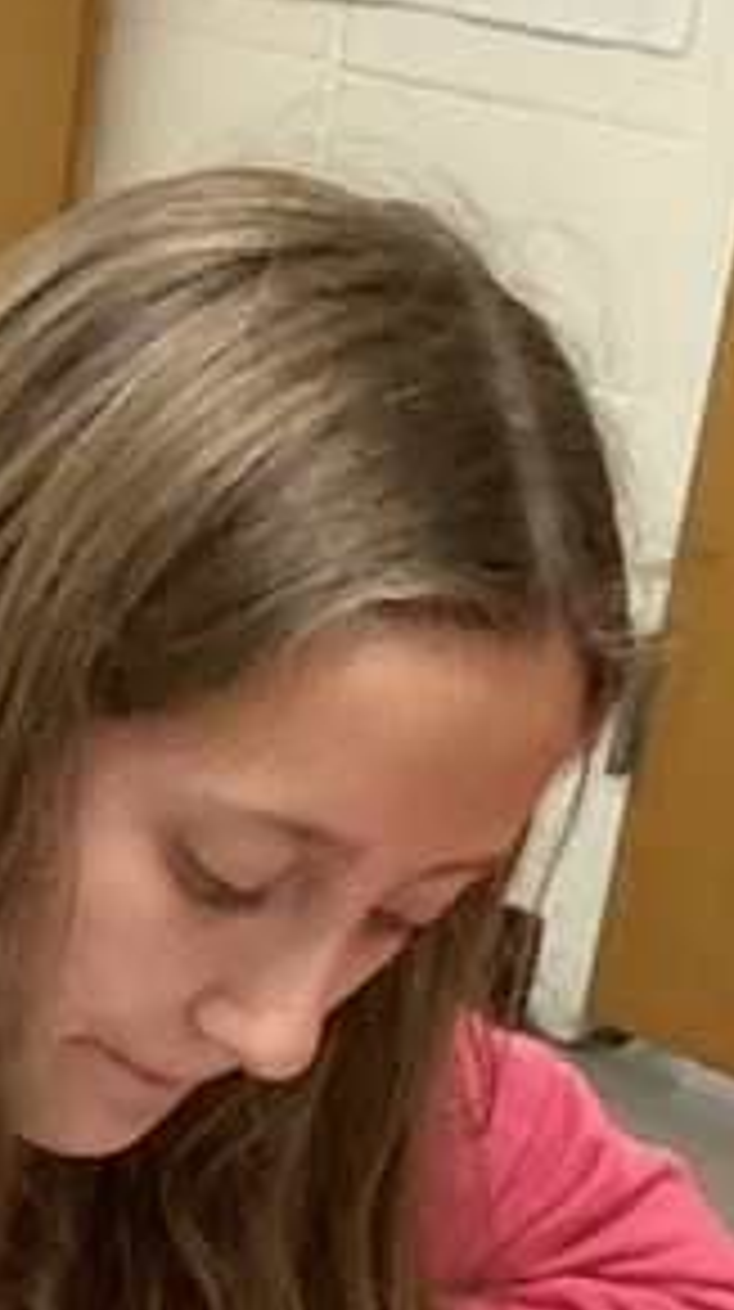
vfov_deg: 17.0
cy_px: 1711
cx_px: -914
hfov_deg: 9.3
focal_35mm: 119
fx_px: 4131
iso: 320
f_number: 2.4
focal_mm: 3.3
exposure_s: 1/60
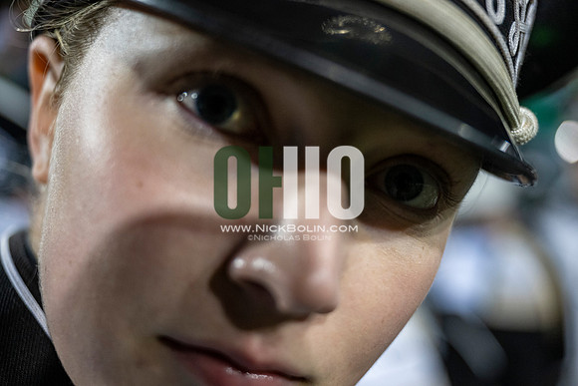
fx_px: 803
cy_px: 193
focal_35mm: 50
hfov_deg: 39.6
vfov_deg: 27.0
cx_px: 289
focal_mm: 50
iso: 2000
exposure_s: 1/500
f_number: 3.2
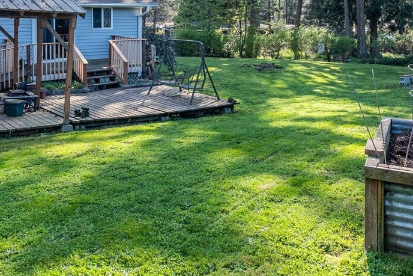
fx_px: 425
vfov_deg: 34.2
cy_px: 34
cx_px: 156
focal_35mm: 37
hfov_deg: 51.4
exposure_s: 1/250
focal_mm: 10
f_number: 5.6
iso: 250
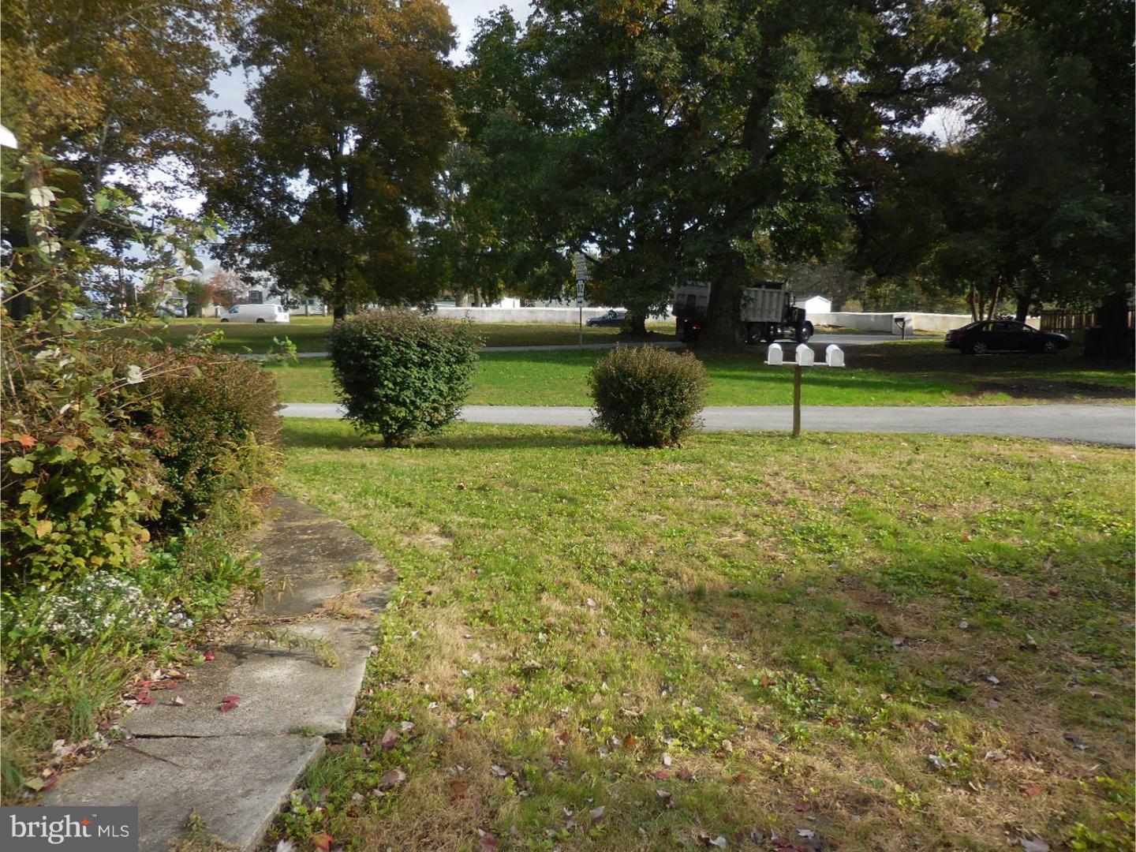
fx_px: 820
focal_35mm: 25
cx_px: 568
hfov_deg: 69.4
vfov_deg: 54.9
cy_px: 426
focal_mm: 4.5
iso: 125
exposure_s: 1/400
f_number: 3.3
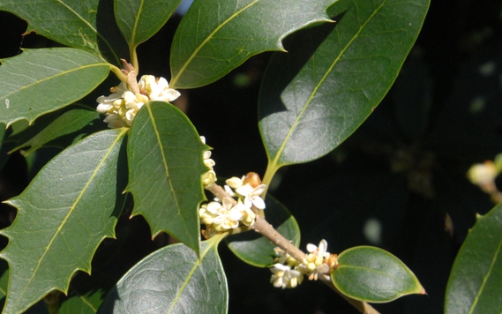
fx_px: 2449
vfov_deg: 7.3
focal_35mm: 179
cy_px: 148
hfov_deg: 11.7
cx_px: 117
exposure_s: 1/350
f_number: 10
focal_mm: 65
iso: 400
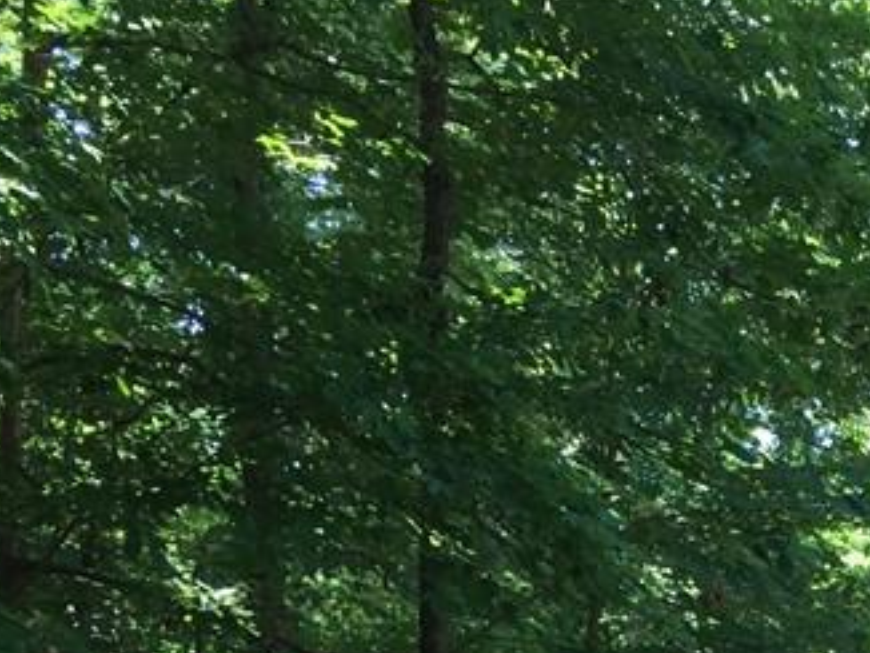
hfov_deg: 19.7
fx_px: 2289
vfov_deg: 15.0
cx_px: 1153
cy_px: 991
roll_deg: -0.6
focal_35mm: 91
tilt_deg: -7.4
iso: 32
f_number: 2.2
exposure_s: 1/120
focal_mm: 4.15
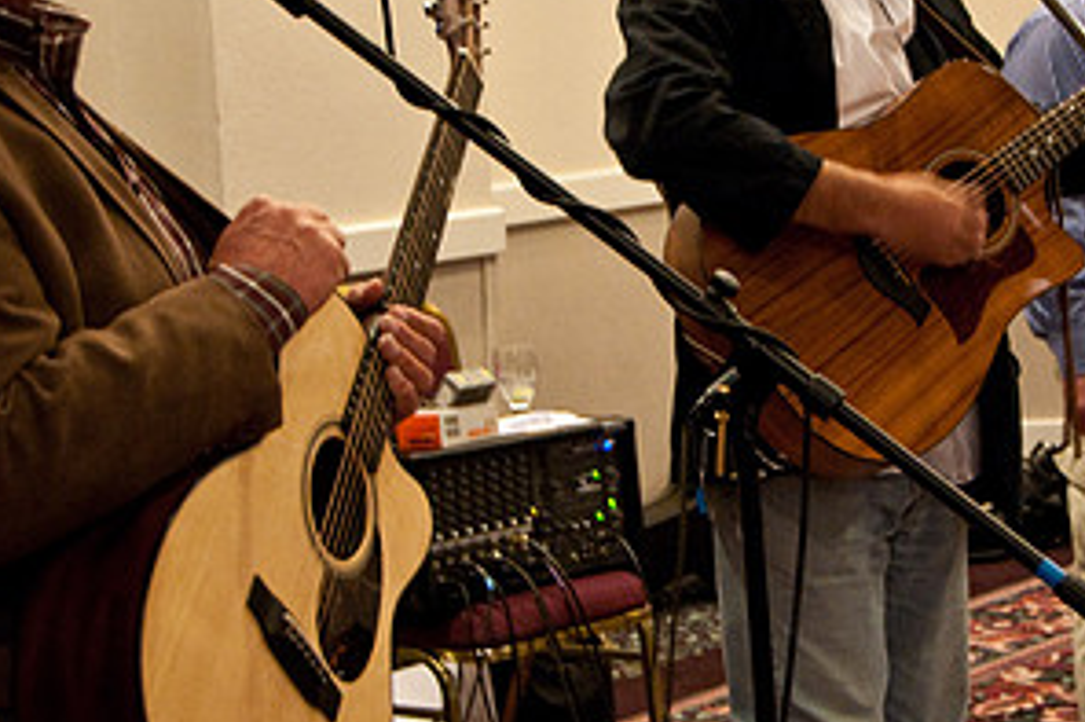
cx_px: 777
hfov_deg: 22.2
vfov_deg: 14.9
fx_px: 2740
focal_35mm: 91
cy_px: 152
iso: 1250
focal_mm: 31
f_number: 4
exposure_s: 1/20
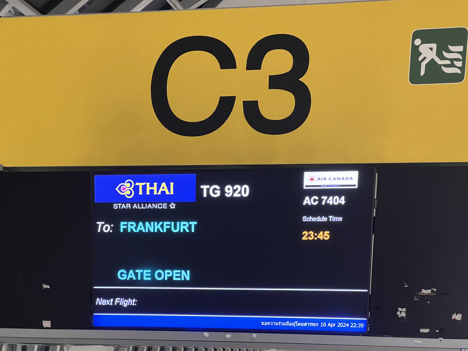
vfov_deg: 19.1
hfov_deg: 25.3
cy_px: 176
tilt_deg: +10.1
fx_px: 1041
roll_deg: -2.2
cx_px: 234
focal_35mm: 77
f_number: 2.8
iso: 800
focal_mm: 9
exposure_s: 1/40
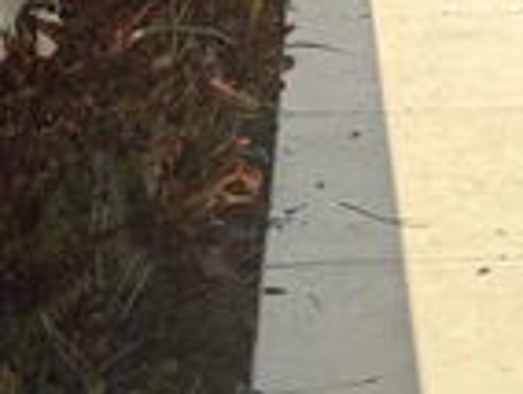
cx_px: 413
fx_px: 1634
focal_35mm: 108
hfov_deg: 18.0
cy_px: -217
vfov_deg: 12.9
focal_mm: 6.76
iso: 80
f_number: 1.78
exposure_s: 1/3597
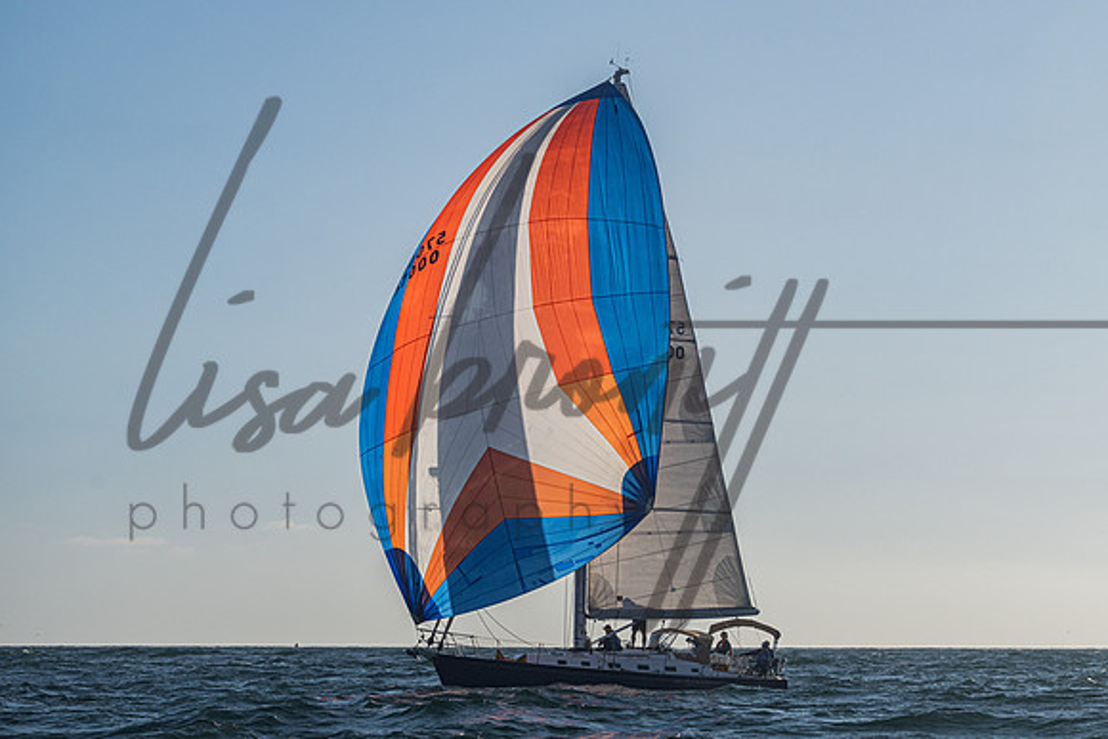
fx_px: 4079
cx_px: 731
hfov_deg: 15.4
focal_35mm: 132
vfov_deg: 10.3
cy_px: 252
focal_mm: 100
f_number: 7.1
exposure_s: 1/5000
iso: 400
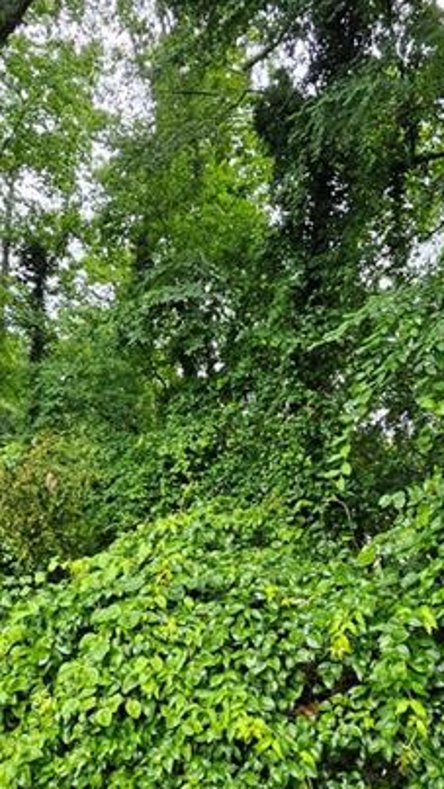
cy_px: 464
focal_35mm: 27
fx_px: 565
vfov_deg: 69.3
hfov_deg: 42.9
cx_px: 217
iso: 320
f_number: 2.2
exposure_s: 1/60
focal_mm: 1.74
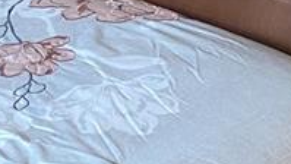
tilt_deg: -8.6
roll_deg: +1.2
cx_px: 10
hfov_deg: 12.5
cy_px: -217
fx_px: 1320
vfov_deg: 6.8
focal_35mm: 171
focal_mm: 4.25
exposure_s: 1/60
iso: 200
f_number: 1.8
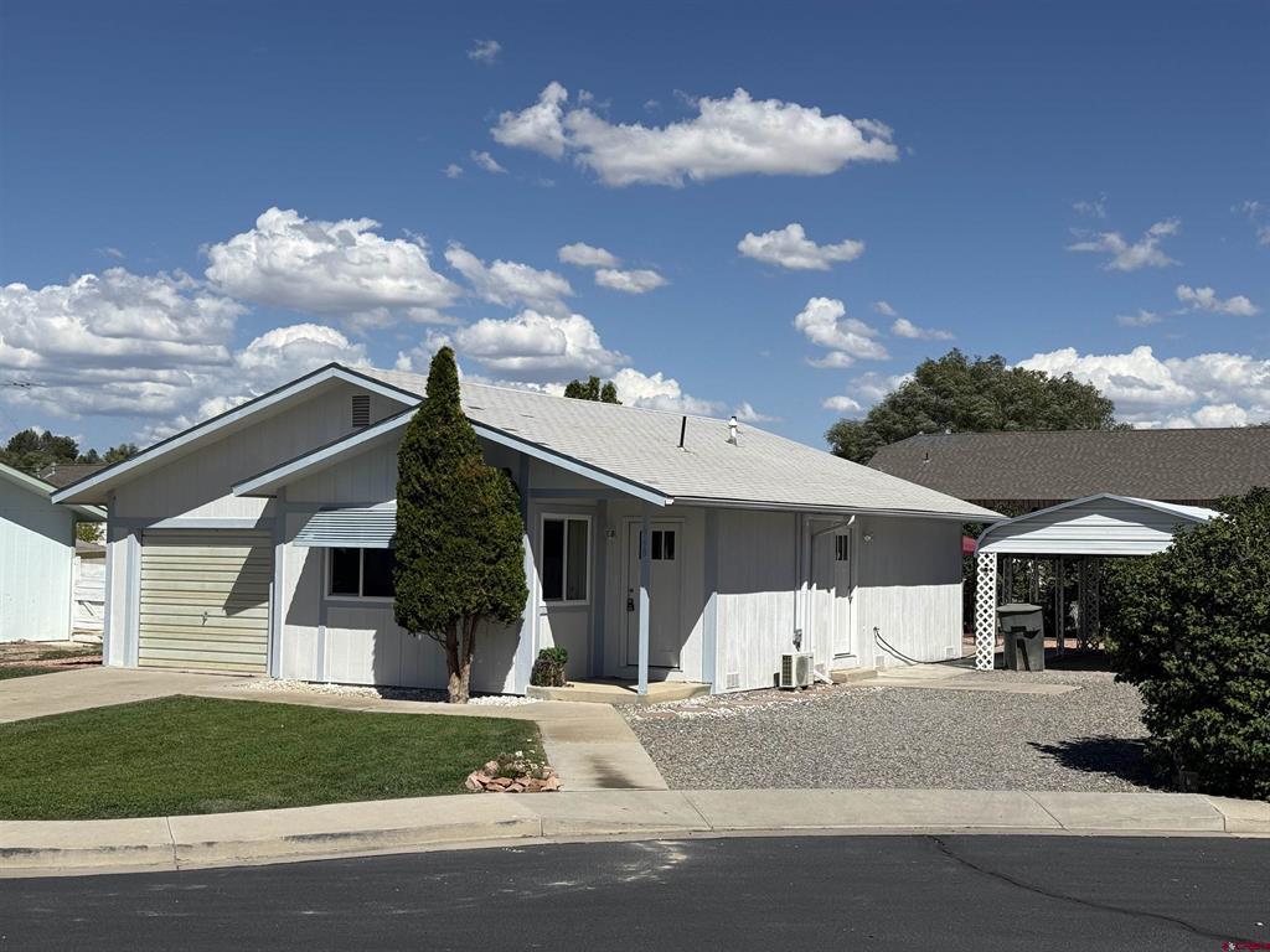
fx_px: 1761
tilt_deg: +2.9
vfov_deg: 30.3
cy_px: 476
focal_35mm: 48
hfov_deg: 39.7
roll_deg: -1.6
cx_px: 635
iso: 64
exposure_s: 1/9901
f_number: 1.78
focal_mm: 6.76
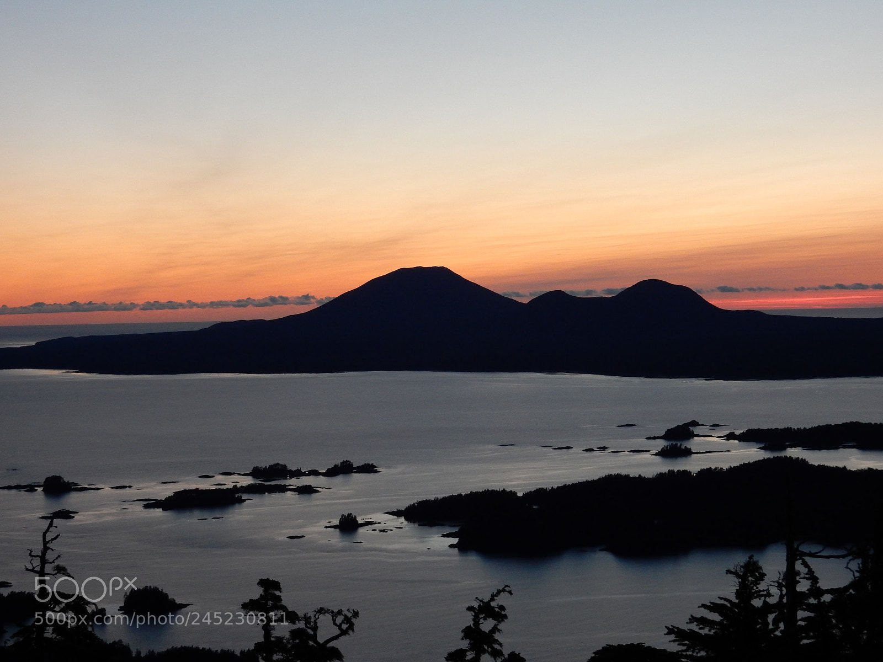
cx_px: 442
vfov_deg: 20.7
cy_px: 331
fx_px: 1811
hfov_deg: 27.4
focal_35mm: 71
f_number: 4.8
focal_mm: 12.6
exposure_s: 1/30
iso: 360
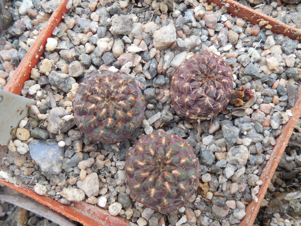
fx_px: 270
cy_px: 113
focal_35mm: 31
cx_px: 150
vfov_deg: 45.4
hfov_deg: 58.4
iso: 220
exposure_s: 1/30
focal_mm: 5.6
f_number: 3.6
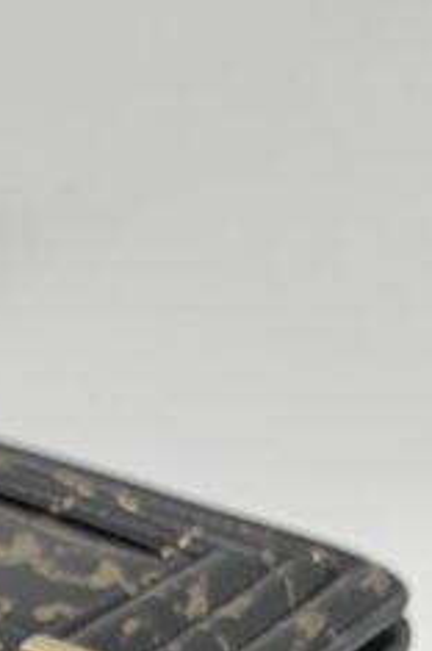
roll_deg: -2.0
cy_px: 1147
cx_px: -487
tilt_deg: -30.5
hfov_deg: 10.5
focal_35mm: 118
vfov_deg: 15.2
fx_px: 2130
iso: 40
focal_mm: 4.25
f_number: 1.8
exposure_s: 1/100
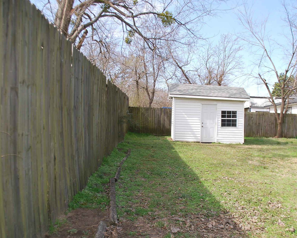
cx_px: 161
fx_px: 273
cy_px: 118
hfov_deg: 57.1
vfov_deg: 47.1
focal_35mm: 31
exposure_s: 1/200
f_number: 5.6
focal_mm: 18
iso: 100
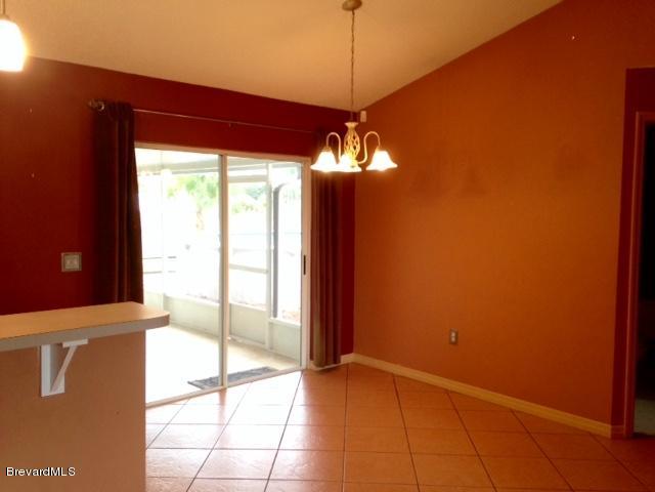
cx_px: 328
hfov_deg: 55.4
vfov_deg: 42.9
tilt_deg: -2.0
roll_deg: -0.4
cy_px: 246
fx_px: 624
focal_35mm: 33
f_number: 2.4
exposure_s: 1/20
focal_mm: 4.12
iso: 100
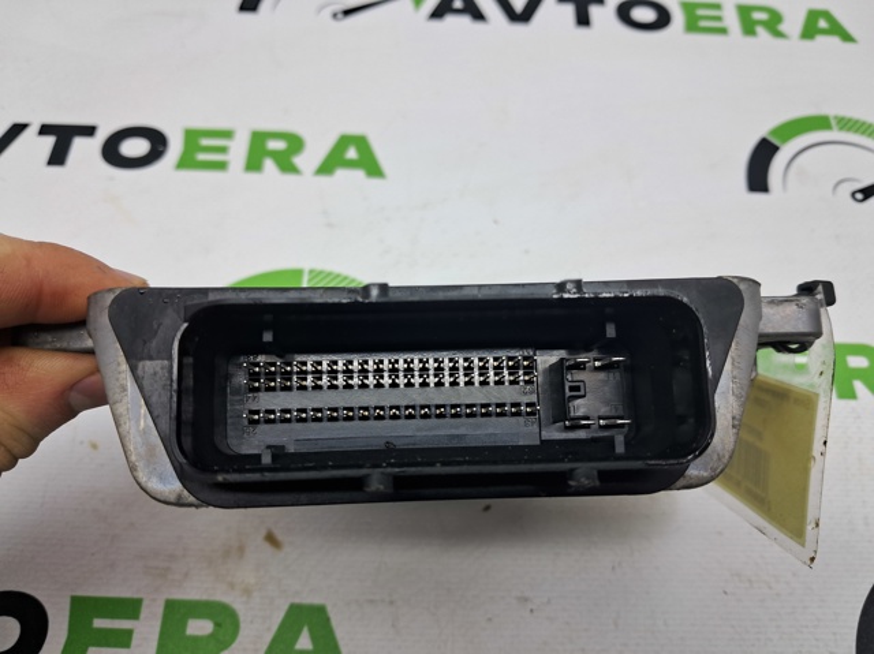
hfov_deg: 65.4
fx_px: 681
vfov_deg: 51.3
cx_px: 437
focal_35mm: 27
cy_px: 327
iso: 50
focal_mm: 4
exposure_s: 1/100
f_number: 1.8
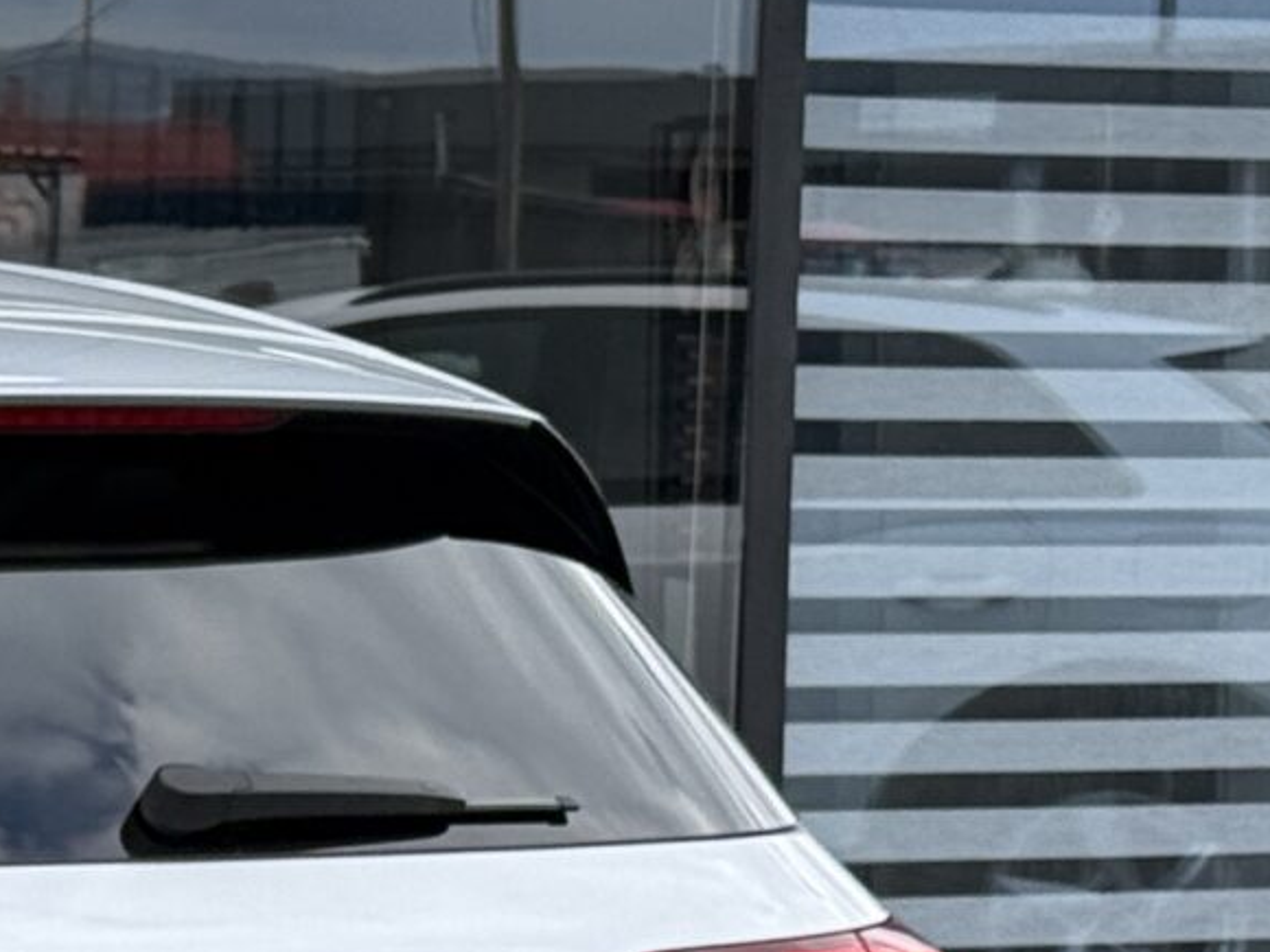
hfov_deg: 9.1
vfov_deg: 7.0
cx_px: -707
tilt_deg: -3.0
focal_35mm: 212
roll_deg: -1.3
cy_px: 880
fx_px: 7778
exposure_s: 1/1456
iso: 100
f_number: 1.78
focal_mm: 6.76
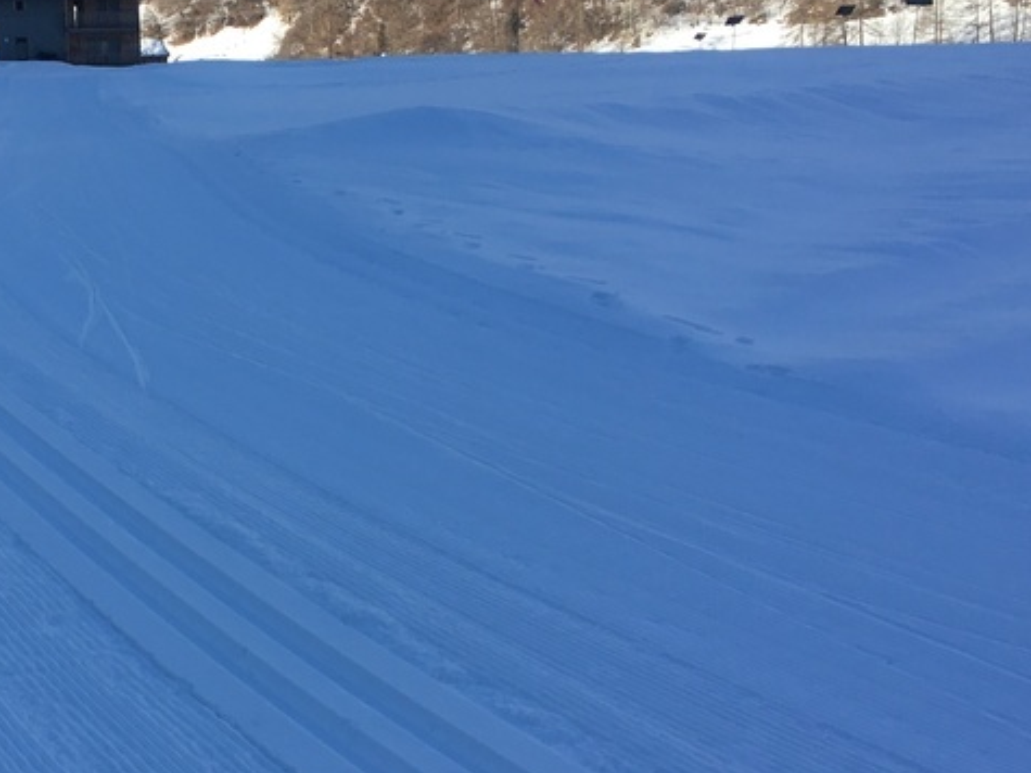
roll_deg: +0.3
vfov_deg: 26.5
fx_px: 1638
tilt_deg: -12.0
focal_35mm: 55
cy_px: 420
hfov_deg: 34.0
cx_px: 219
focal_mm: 4.15
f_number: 2.2
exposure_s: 1/950
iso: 25
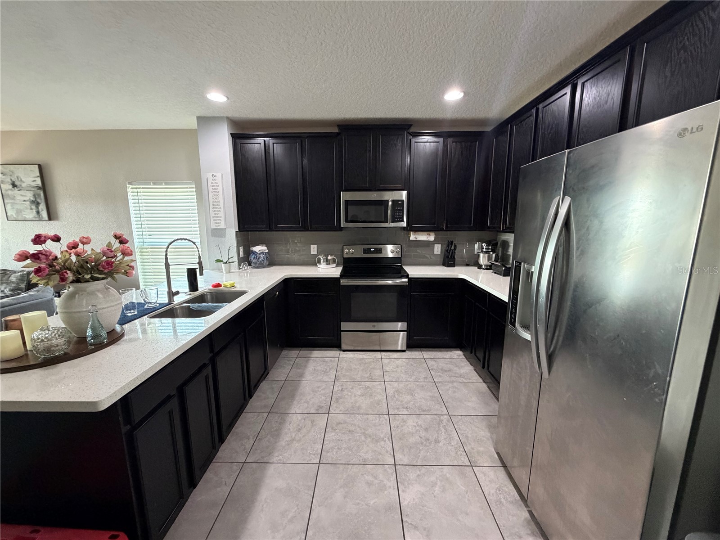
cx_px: 360
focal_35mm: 14
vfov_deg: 85.7
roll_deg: +0.3
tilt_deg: -10.1
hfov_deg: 102.1
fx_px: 291
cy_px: 270
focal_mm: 2.22
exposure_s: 1/60
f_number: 2.2
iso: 500
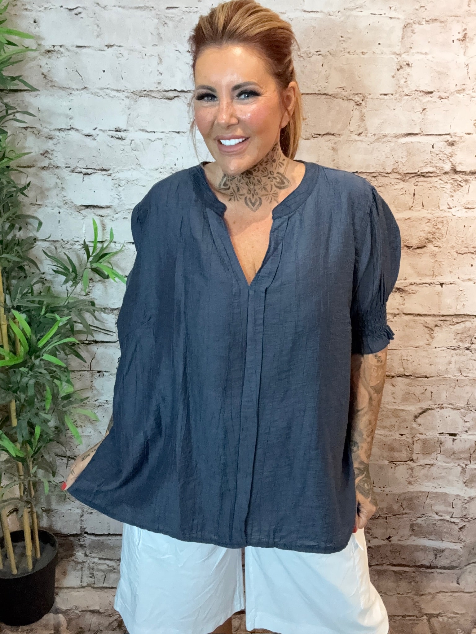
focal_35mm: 30
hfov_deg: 46.8
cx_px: 238
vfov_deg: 60.0
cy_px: 317
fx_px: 550
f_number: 1.9
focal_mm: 2.69
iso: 250
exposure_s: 1/33
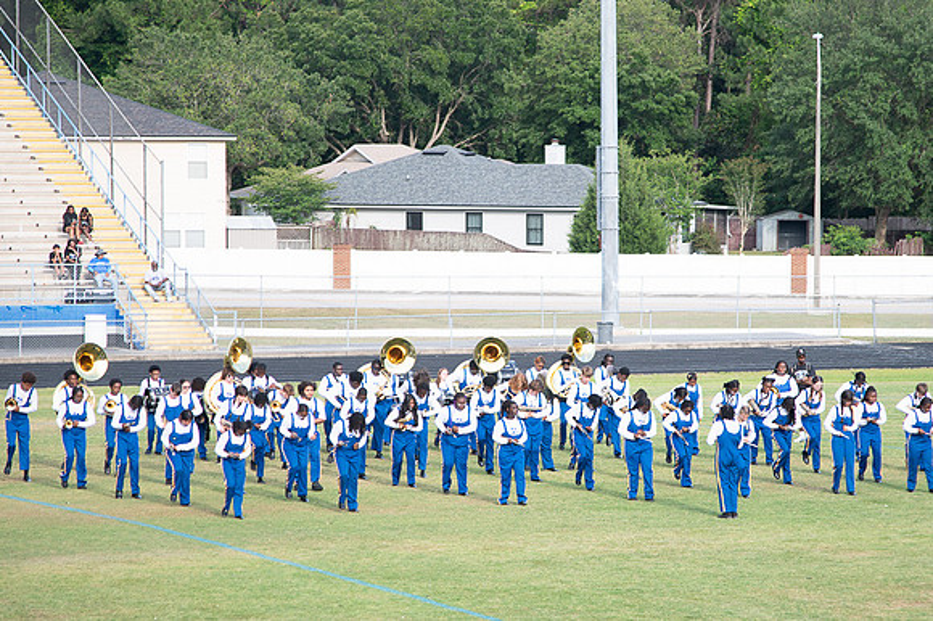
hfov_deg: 11.9
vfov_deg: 7.9
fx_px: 4468
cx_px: 543
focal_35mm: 173
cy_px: 320
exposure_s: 1/200
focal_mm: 120
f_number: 4
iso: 100
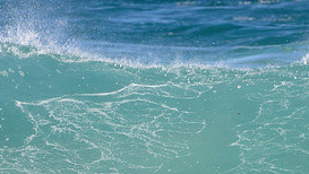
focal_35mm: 2002
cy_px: 195
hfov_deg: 1.1
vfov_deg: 0.6
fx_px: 16415
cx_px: 34
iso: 1100
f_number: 11
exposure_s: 1/2500
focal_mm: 900
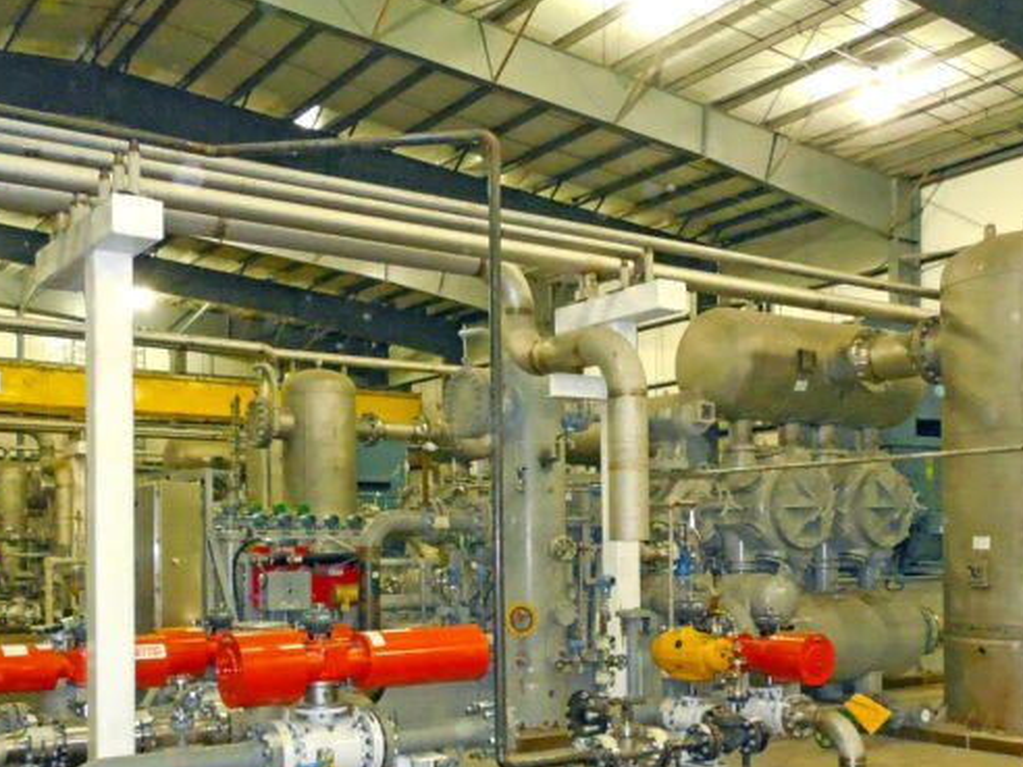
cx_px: 539
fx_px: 1153
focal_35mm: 39
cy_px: 557
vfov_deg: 36.1
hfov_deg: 47.8
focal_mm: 4.5
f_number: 3.3
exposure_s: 1/25
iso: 1600
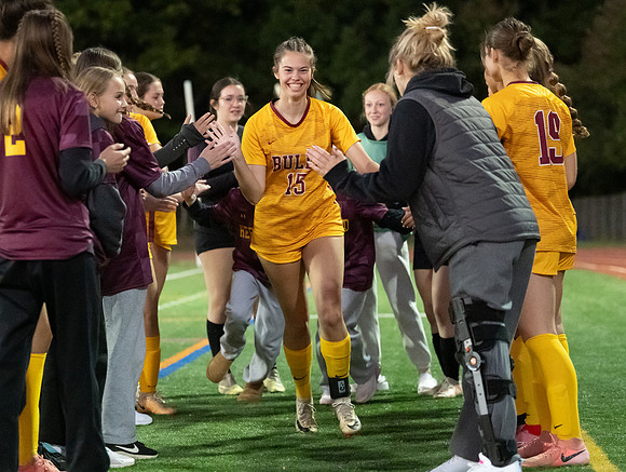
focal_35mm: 138
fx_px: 2507
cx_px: 238
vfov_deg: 10.7
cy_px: 220
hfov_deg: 14.2
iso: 16000
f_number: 2.8
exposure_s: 1/640
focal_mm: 89
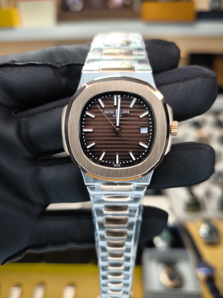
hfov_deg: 53.1
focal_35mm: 26
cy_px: 158
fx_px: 223
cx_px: 117
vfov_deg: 67.2
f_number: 1.9
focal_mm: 6.92
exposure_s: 1/240
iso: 100
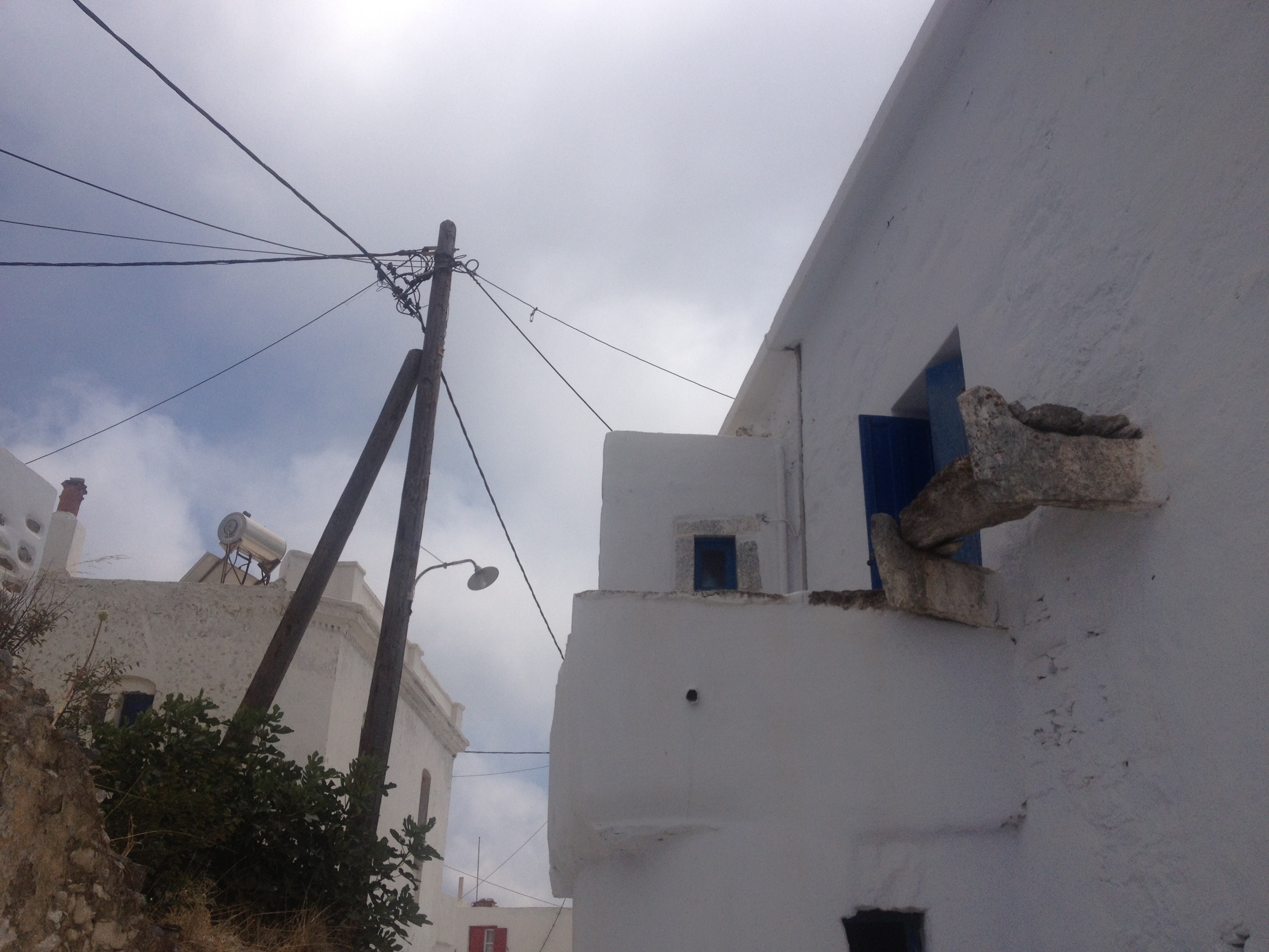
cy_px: 476
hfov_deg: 52.6
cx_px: 634
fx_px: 1283
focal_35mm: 35
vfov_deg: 40.7
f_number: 2.4
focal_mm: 4.28
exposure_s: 1/6135
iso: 50
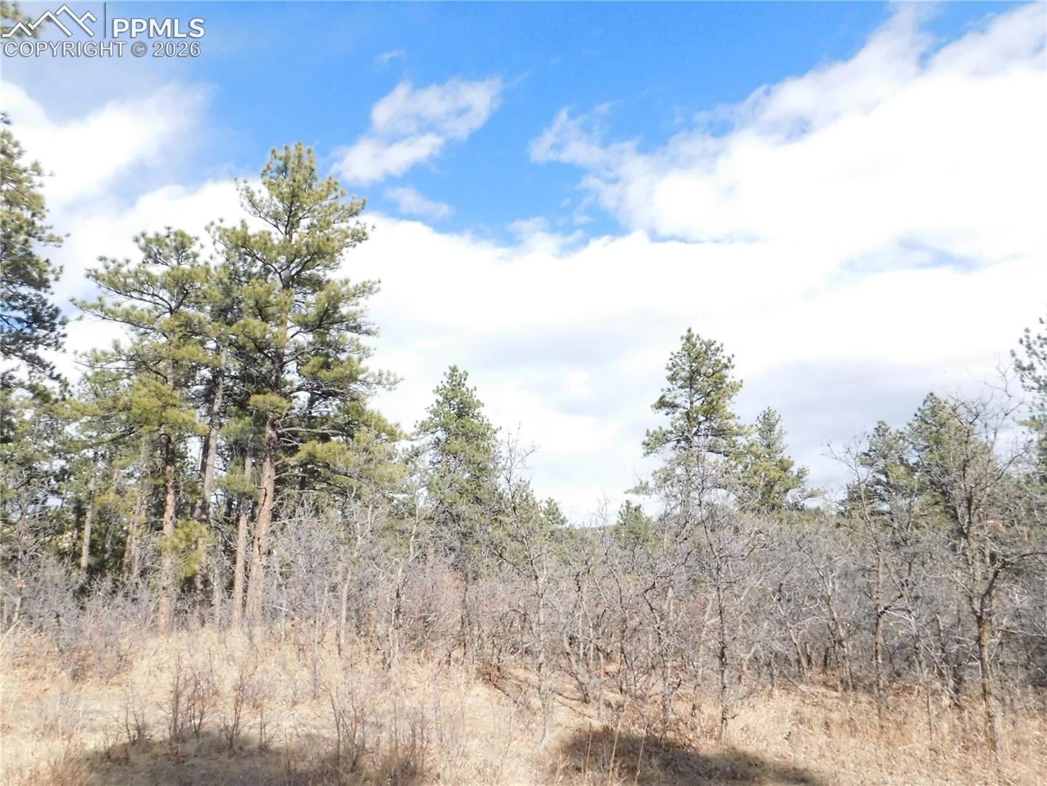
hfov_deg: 73.9
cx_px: 524
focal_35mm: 23
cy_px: 393
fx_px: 696
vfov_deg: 58.9
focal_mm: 4
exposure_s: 1/1500
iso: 800
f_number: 6
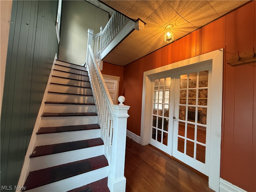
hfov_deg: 102.1
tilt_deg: +1.9
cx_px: 128
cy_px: 96
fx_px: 104
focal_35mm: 14
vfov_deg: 85.7
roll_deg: -2.6
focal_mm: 2.22
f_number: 2.2
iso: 500
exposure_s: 1/60
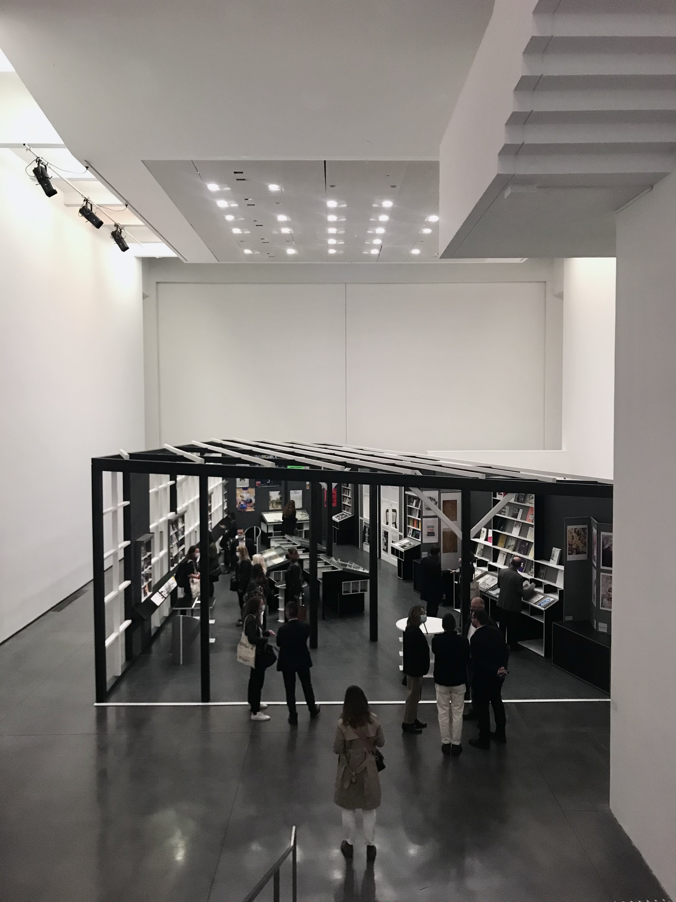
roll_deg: +1.2
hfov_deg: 49.7
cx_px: 338
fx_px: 729
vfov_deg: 63.4
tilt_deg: -2.0
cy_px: 451
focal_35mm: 28
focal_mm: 3.99
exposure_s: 1/17
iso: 80
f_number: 1.8
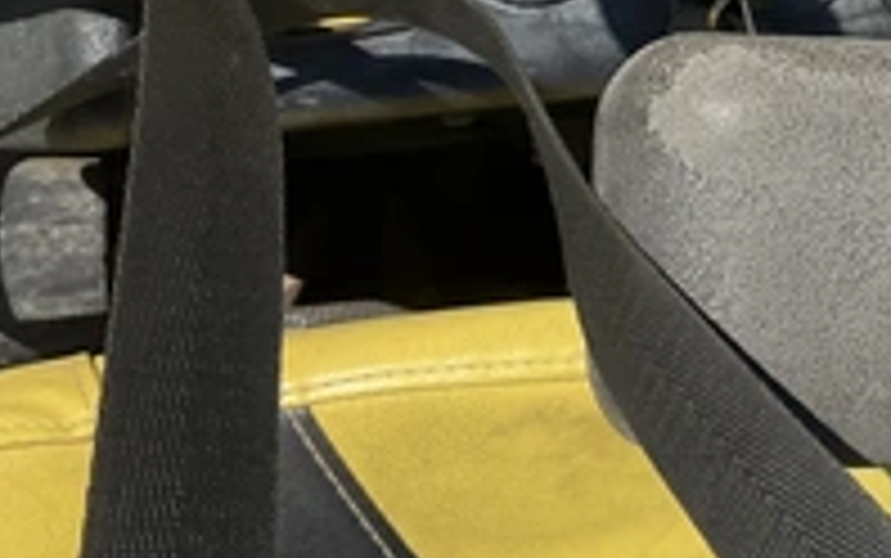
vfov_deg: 19.9
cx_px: 706
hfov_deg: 32.1
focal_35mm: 62
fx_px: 1506
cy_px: -76
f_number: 1.8
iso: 25
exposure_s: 1/1377
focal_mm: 3
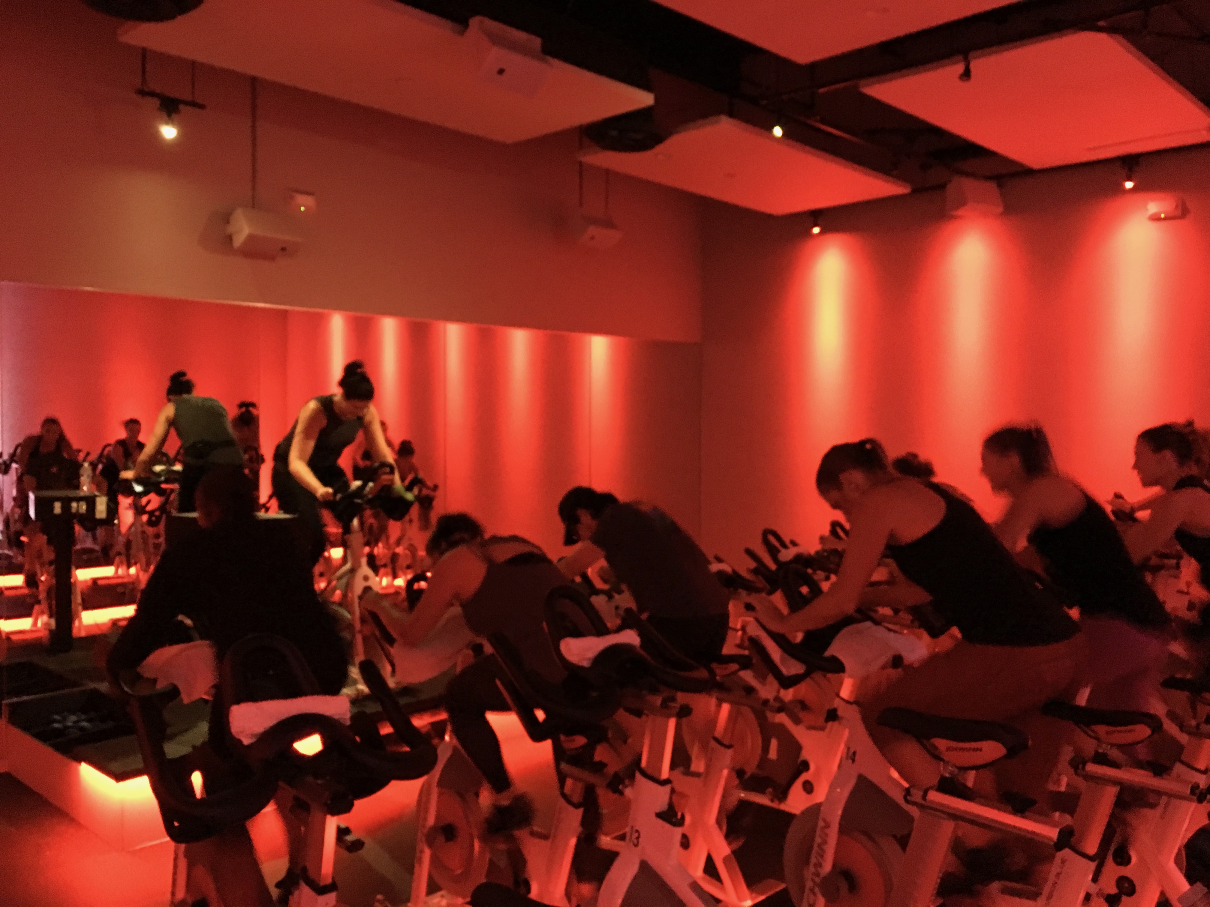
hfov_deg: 61.7
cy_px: 454
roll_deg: -0.2
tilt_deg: -1.9
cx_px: 605
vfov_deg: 48.2
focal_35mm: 29
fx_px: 1014
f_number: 2.2
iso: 640
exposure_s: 1/15
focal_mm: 4.15
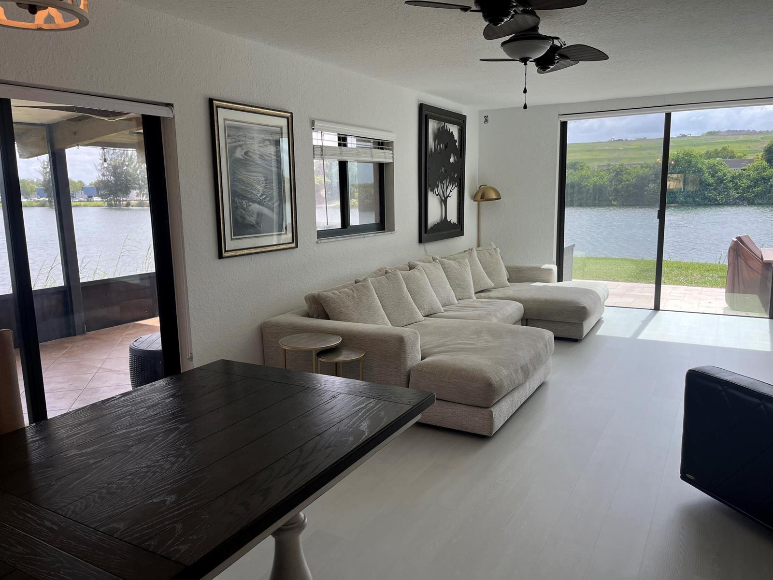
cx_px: 386
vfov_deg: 53.1
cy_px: 290
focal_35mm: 26
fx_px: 581
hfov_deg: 67.3
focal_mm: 5.1
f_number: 1.6
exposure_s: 1/478
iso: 50
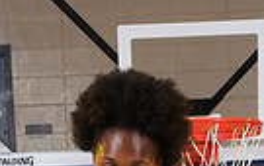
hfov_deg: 14.0
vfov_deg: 8.1
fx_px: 1074
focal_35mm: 149
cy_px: 404
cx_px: 133
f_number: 7.1
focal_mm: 44
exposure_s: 1/320
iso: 320
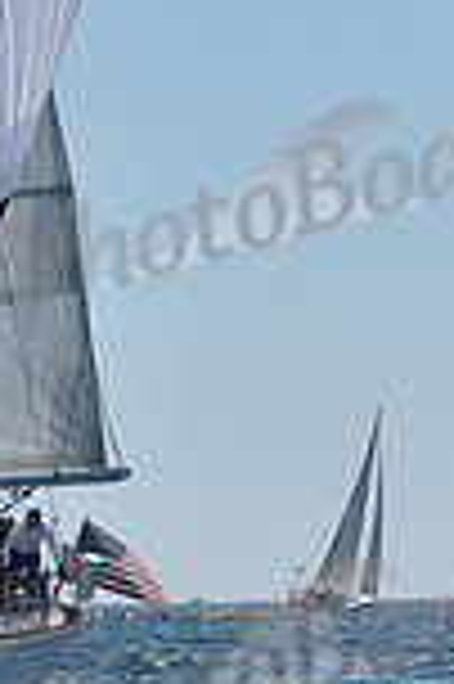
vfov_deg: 6.0
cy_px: 27
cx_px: -227
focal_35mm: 344
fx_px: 6522
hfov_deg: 4.0
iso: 250
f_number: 11
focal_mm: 90
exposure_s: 1/800
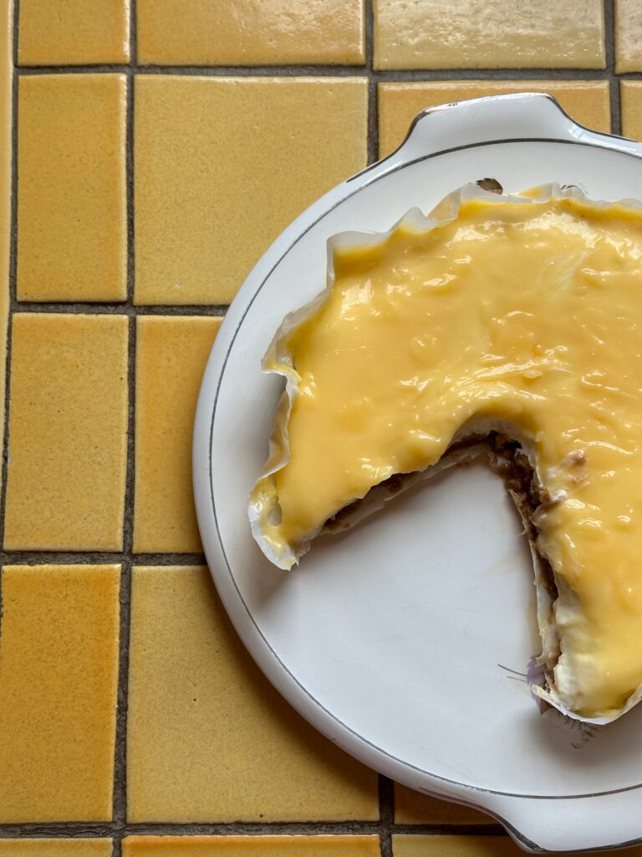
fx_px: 1187
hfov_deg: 30.3
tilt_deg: -80.4
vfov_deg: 39.7
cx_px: 321
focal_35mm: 48
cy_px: 428
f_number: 1.78
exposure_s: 1/278
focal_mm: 6.86
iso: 64
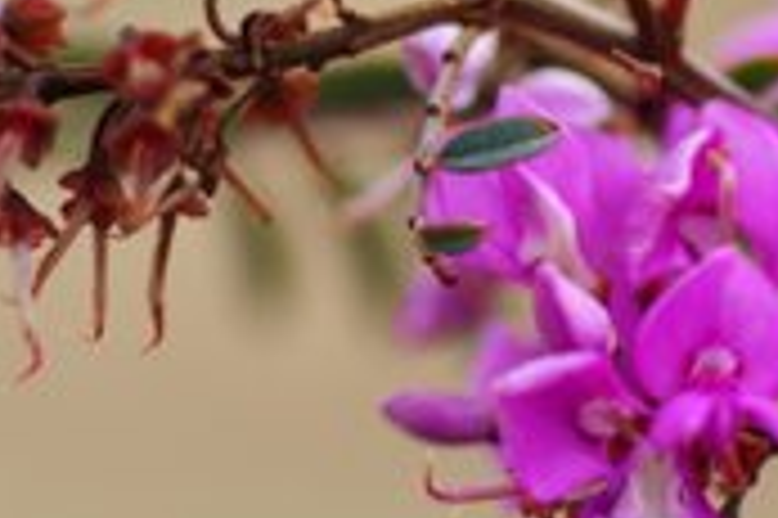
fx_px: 4685
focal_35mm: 217
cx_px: 292
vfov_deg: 6.3
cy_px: -7
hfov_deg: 9.5
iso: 100
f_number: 3.2
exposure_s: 1/500
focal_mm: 50
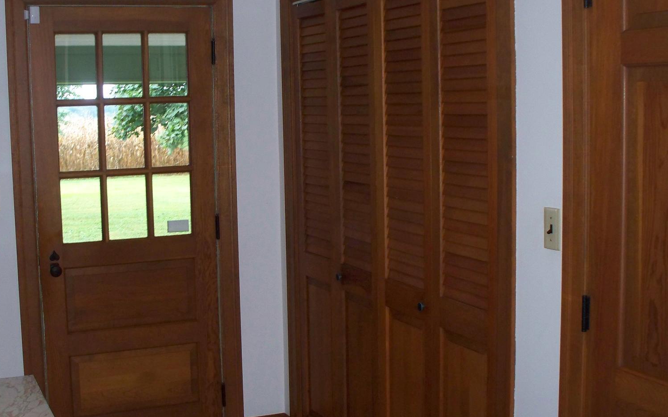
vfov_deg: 24.9
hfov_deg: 38.7
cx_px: 264
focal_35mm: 52
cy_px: 192
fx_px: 947
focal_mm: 7.54
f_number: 2.8
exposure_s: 1/30
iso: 200
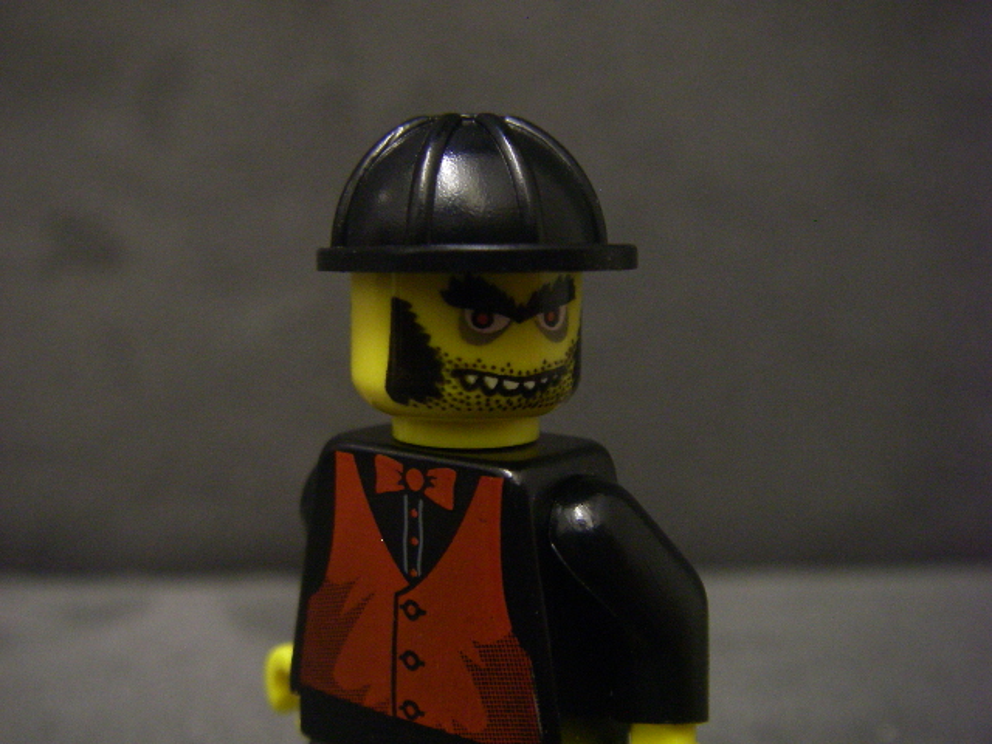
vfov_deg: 37.7
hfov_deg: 49.0
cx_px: 496
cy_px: 372
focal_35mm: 38
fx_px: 1089
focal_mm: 6.3
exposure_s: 1/4
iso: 320
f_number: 3.3
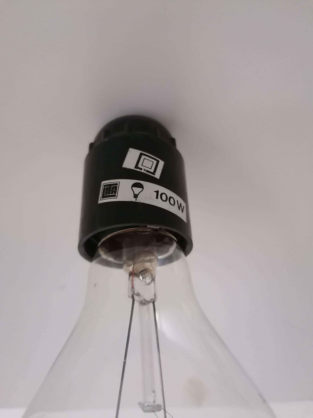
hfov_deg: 51.4
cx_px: 156
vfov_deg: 65.3
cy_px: 209
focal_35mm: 27
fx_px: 326
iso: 800
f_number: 1.8
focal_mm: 4.75
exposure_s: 1/16.7
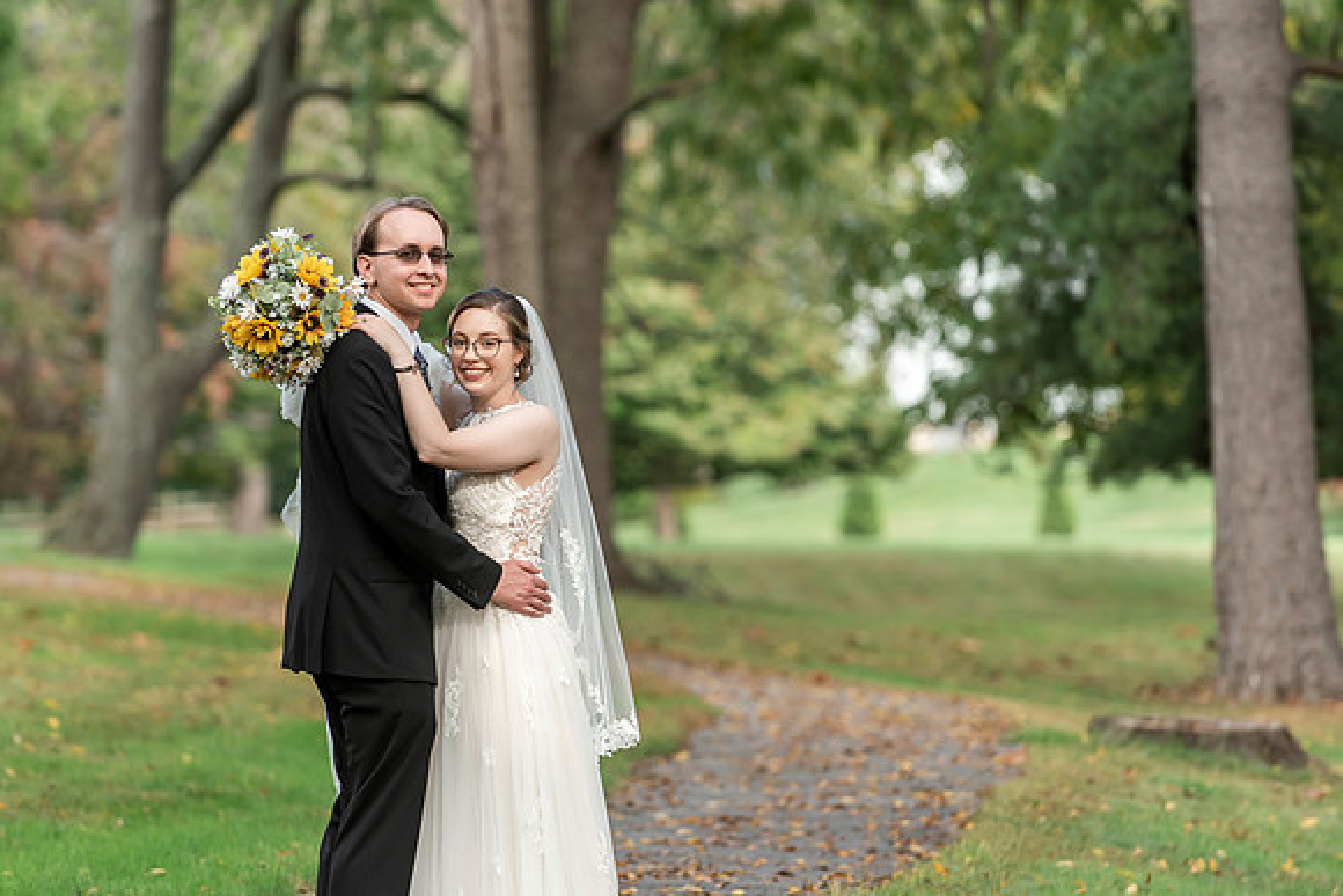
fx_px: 8074
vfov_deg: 6.4
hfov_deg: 9.5
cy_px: 462
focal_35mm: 216
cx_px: 617
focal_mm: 200
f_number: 4
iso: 400
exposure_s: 1/400
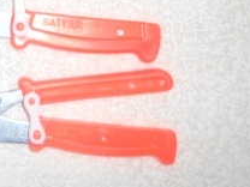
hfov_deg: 31.6
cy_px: 23
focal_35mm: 56
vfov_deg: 25.4
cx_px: -4
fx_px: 404
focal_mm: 4.6
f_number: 3.2
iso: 80
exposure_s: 1/25
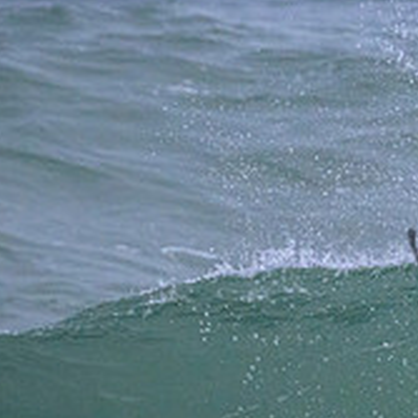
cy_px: 247
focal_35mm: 2364
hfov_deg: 0.7
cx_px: 666
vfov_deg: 0.7
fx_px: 32296
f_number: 11
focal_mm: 800
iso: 5000
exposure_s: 1/2000
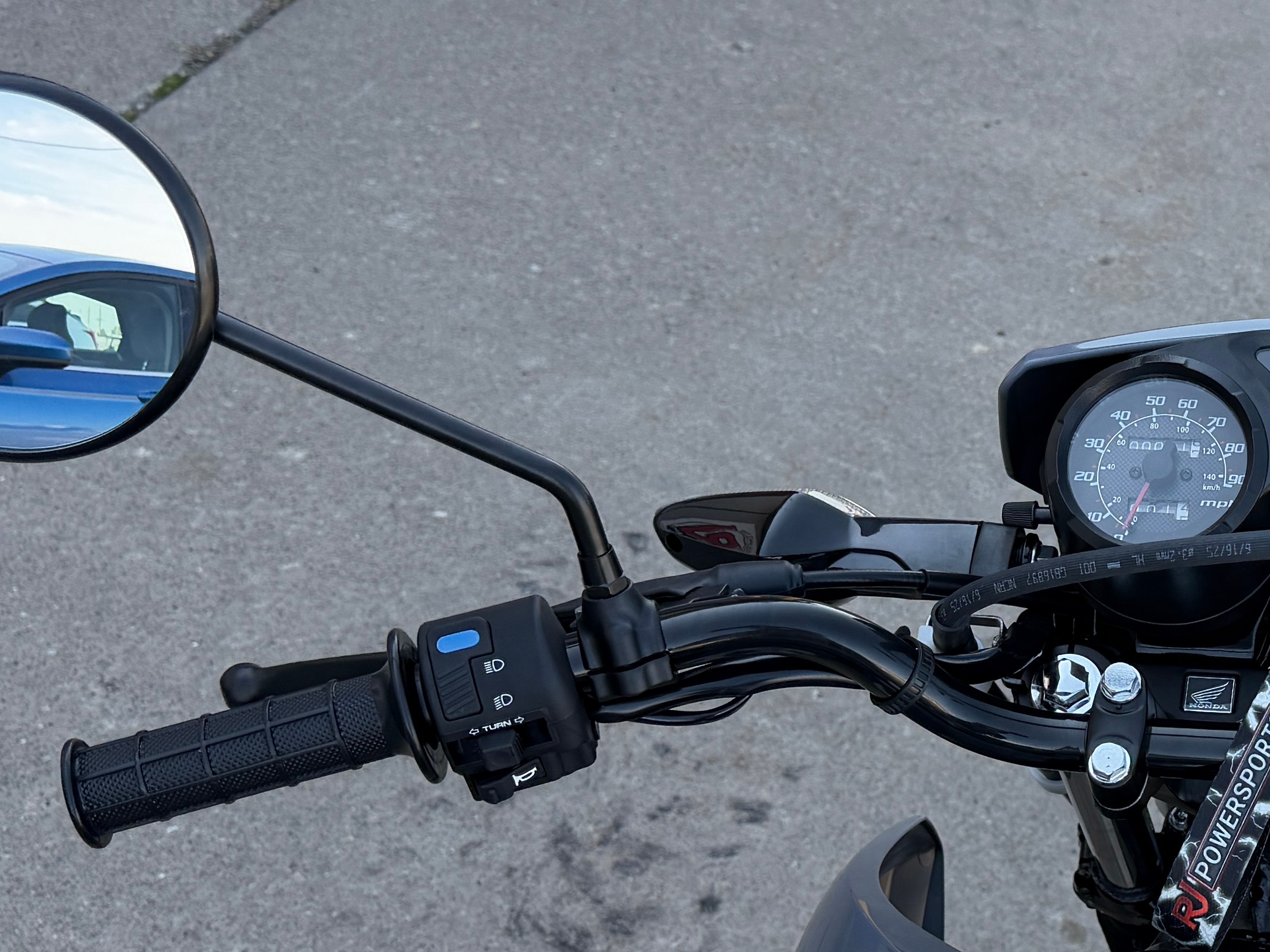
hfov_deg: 29.2
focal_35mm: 62
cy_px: 542
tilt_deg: -35.8
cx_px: 1273
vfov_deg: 23.6
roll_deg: -15.7
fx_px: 2275
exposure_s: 1/805
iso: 100
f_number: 1.78
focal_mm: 6.76
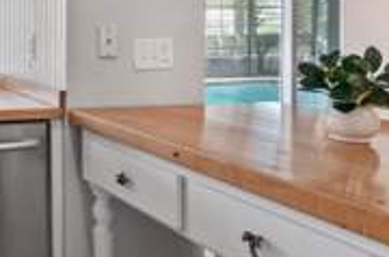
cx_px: -104
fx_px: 431
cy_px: 54
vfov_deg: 32.4
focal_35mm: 40
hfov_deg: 35.3
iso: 200
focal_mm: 10
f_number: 8
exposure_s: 1/6
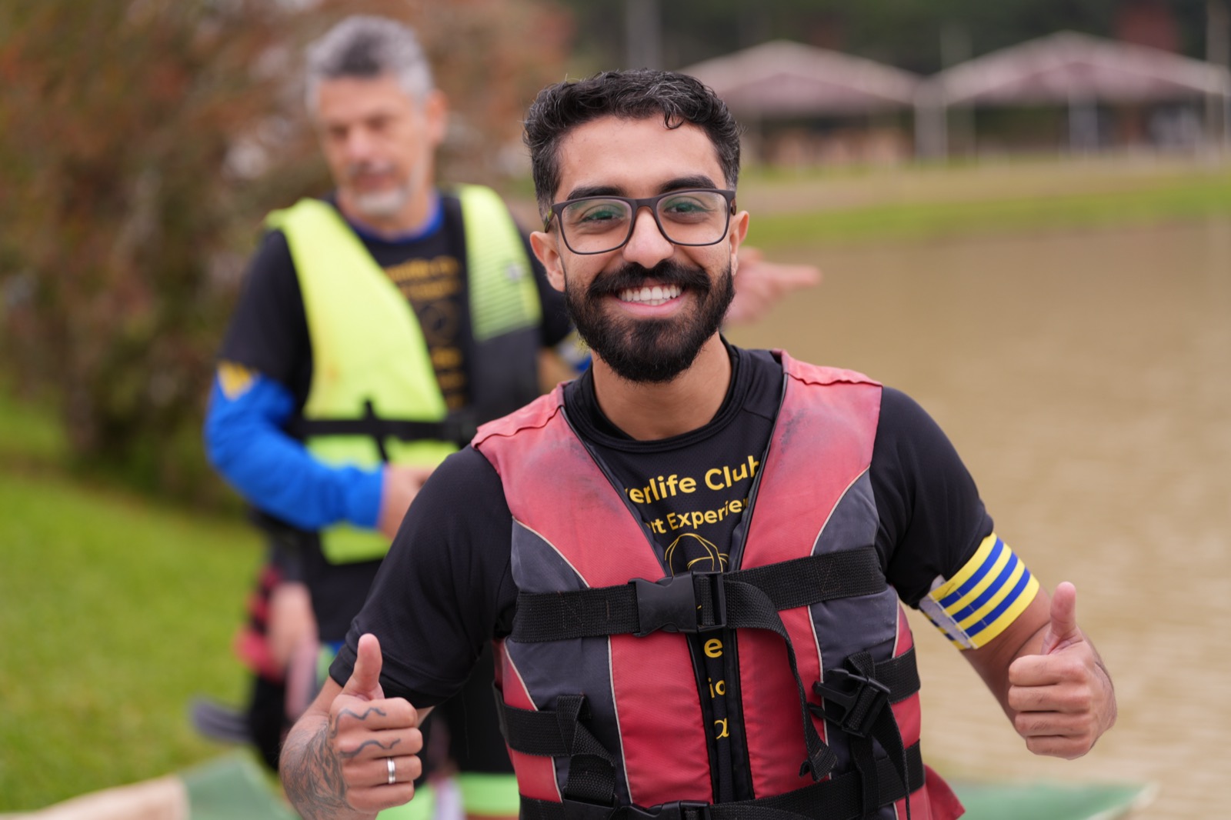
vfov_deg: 16.4
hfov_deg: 24.5
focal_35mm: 83
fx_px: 2837
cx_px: 616
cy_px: 410
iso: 125
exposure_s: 1/100
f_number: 2.8
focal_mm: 83
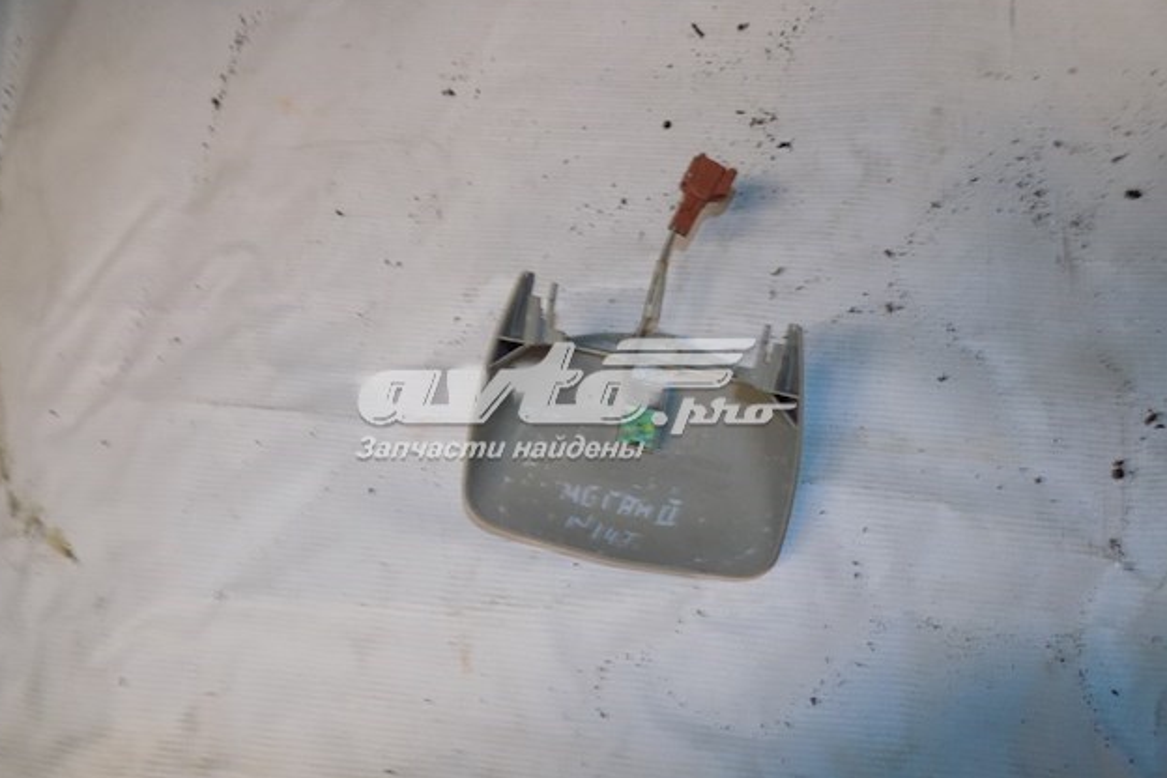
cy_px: 395
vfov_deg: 41.1
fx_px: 1037
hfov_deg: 58.7
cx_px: 570
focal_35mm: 32
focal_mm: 5.3
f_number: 3.3
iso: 280
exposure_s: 1/30
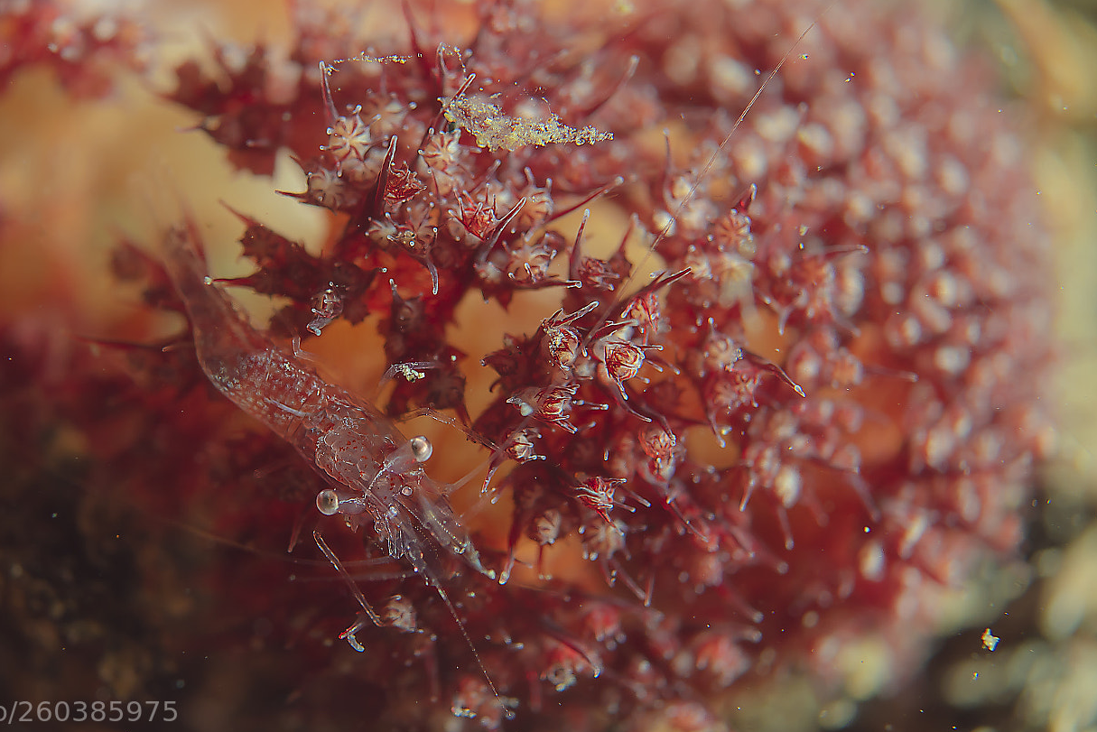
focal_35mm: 79
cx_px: 428
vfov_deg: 17.3
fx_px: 2408
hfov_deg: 25.6
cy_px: 301
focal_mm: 60
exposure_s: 1/250
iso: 100
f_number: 10
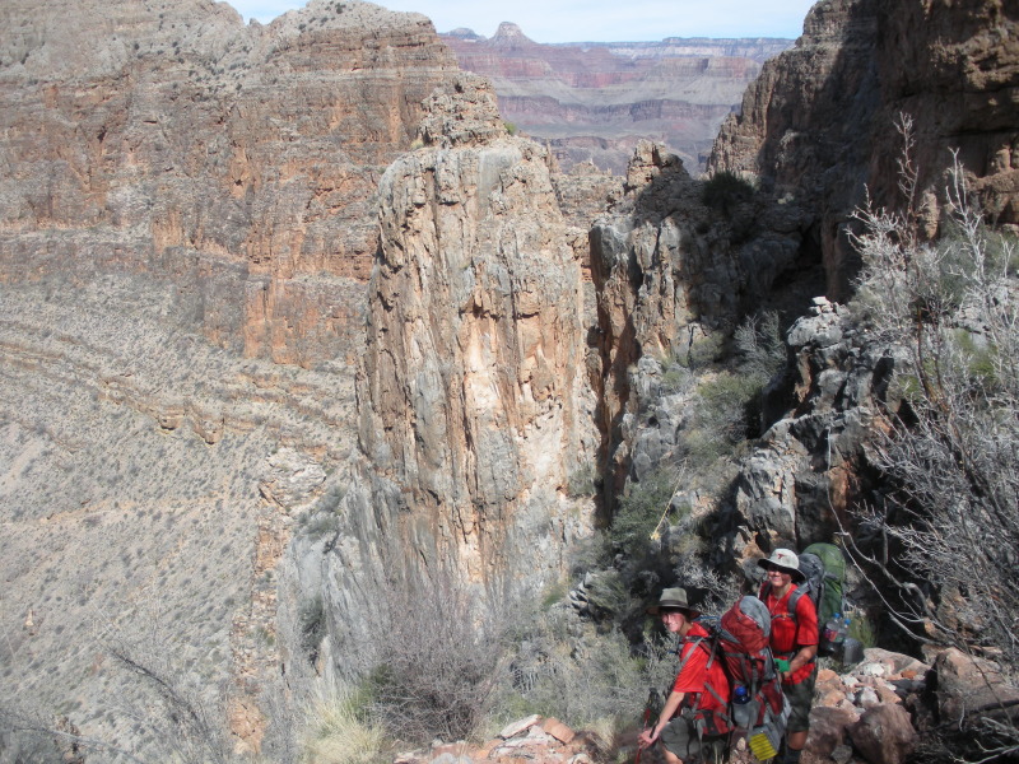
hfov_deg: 51.4
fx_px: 1060
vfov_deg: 39.7
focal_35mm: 36
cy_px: 382
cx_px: 510
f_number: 3.5
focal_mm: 6.3
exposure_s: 1/520
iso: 64
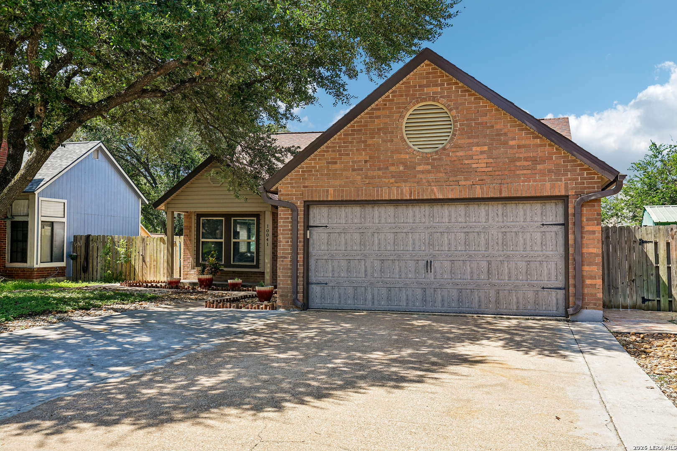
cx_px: 338
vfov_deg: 38.9
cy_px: 226
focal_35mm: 34
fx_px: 639
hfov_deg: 55.8
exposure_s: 1/250
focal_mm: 34
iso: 200
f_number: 8
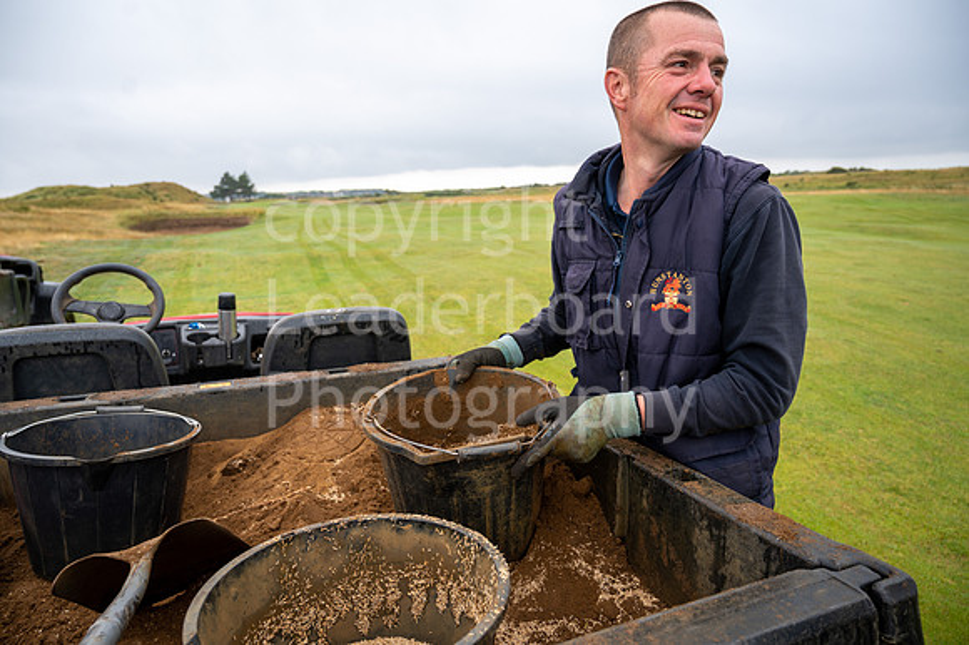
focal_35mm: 24
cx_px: 484
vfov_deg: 53.1
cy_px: 322
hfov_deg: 73.8
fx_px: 646
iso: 160
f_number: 4.5
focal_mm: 24
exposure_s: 1/60
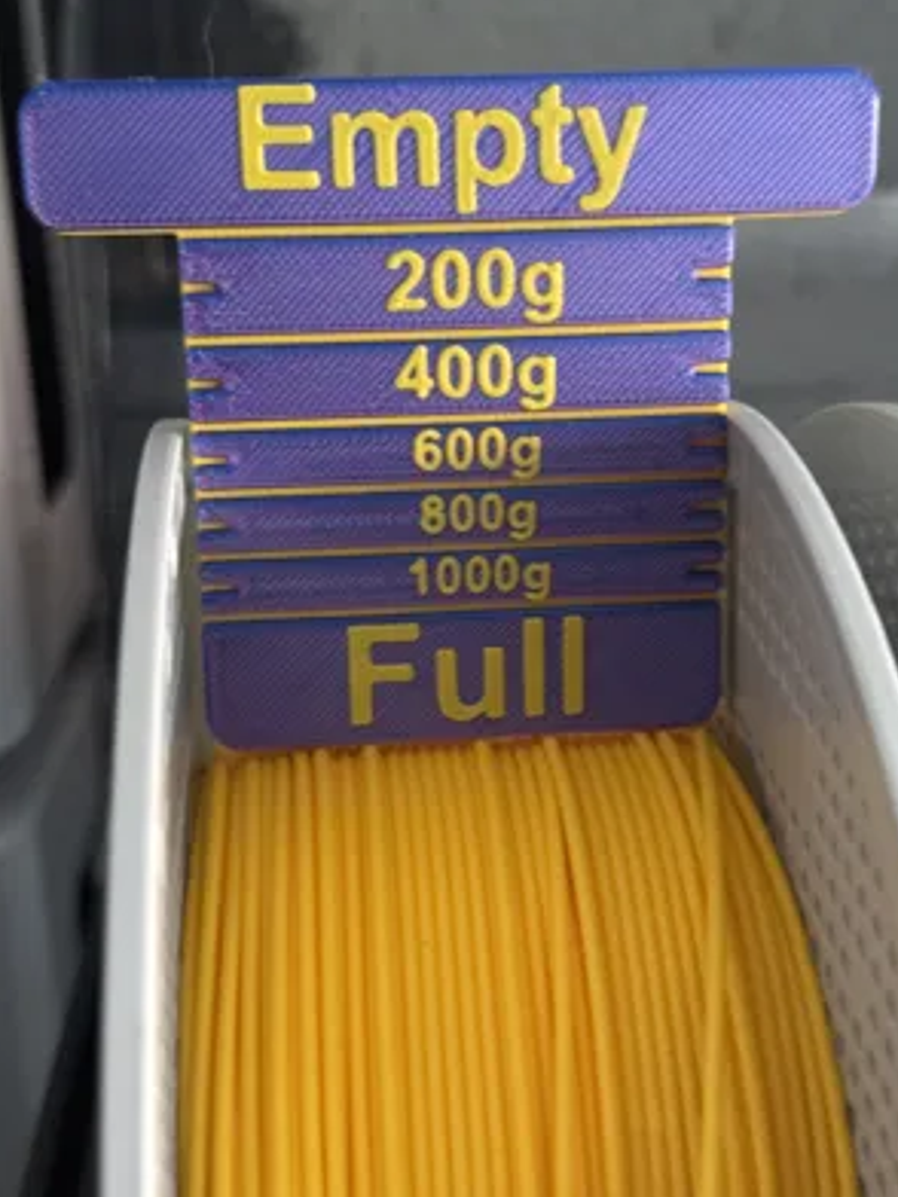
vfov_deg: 38.9
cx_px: 452
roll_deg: +2.6
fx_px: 1695
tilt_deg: -13.8
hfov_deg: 29.7
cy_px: 598
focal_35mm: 49
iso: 640
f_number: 1.78
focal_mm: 6.76
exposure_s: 1/30
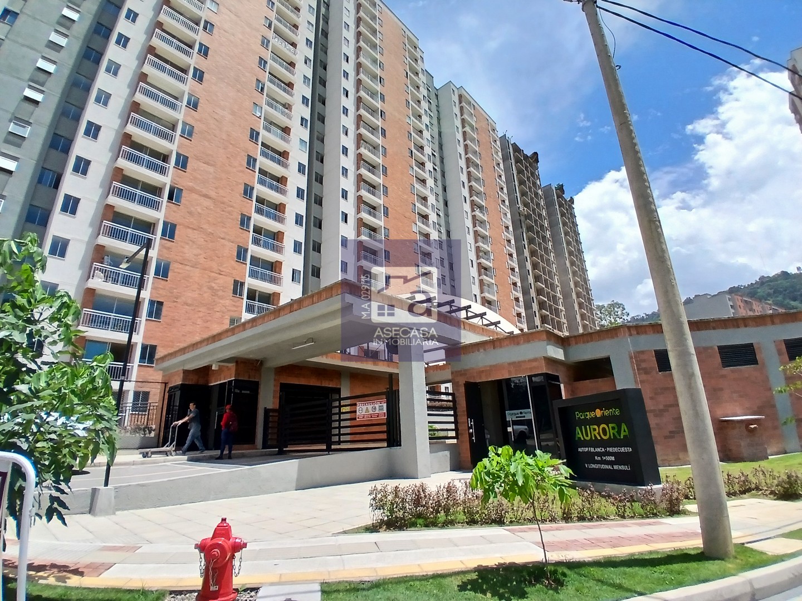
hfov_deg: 91.0
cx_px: 401
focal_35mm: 17
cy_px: 300
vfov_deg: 74.7
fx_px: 394
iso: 50
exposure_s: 1/1110
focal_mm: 1.4
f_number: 2.2
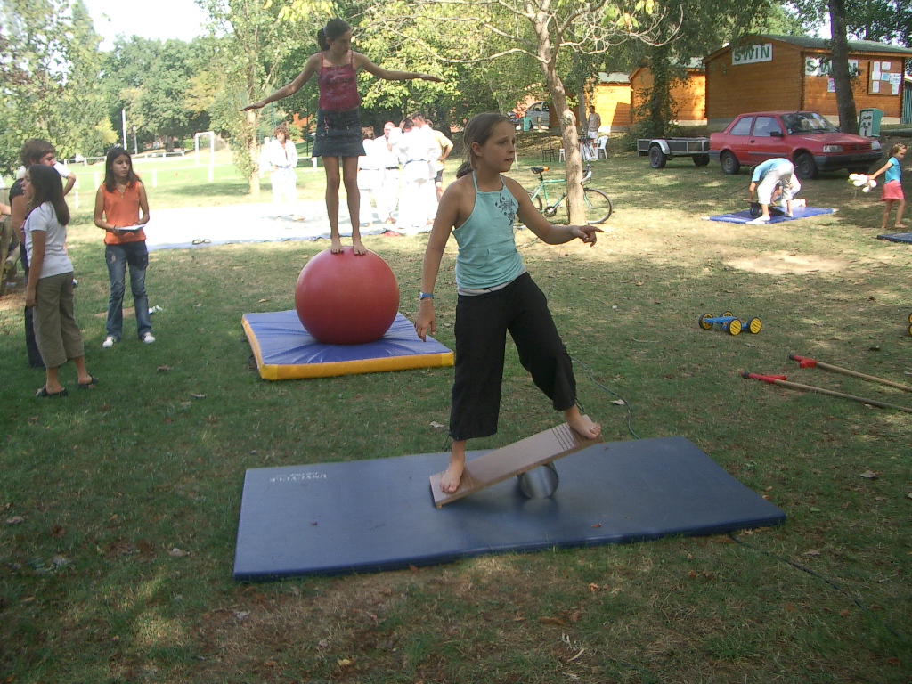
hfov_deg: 52.6
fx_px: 922
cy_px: 342
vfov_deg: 40.7
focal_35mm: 35
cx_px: 456
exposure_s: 1/250
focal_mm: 5.8
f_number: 2.6
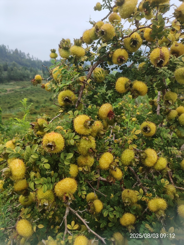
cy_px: 122
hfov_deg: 58.9
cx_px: 92
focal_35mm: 23
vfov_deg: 73.9
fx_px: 163
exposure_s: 1/340
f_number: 1.8
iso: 50
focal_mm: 5.25
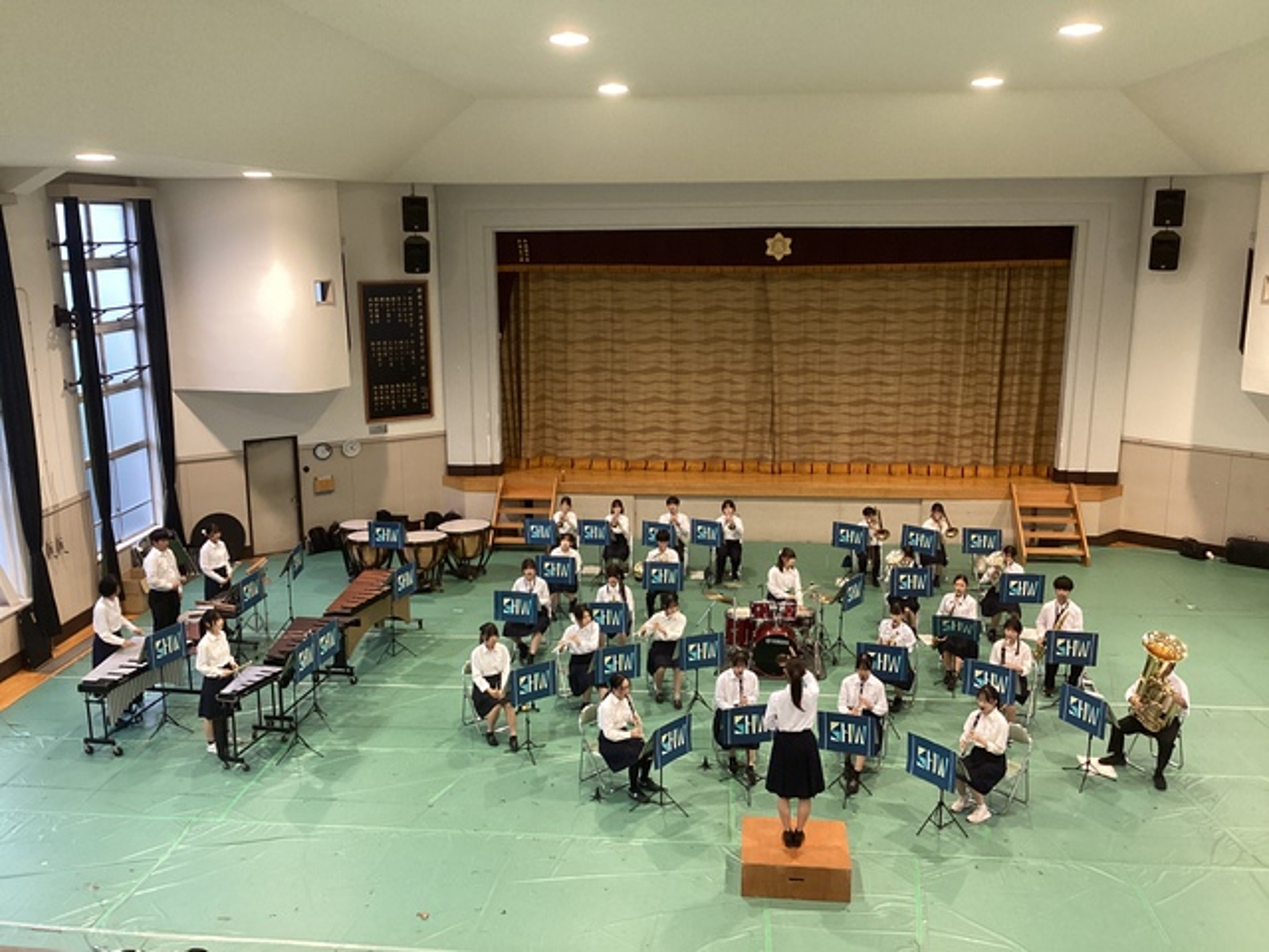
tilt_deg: -13.0
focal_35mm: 31
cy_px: 476
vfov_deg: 45.4
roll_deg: +1.0
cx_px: 634
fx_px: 1136
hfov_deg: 58.4
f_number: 2.4
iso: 250
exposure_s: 1/60
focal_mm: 3.3
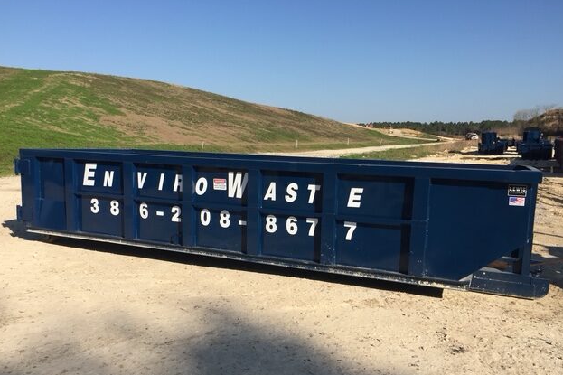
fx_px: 485
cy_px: 208
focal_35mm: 31
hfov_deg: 60.3
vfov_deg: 42.2
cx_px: 285
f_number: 2.2
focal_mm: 4.15
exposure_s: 1/1799
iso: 32
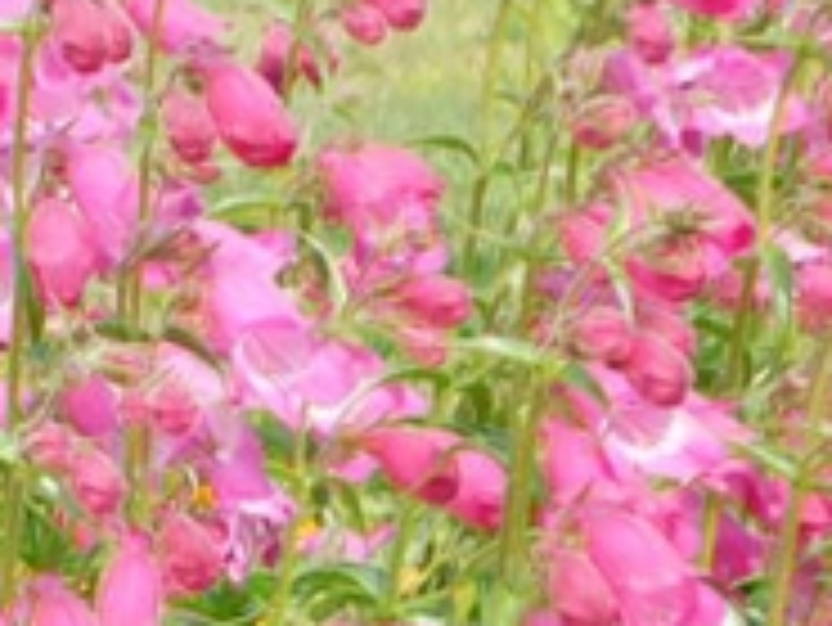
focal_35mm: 221
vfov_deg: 6.5
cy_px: 1356
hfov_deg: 8.6
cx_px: -679
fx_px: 5315
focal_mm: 7.1
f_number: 3.6
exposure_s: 1/320
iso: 125
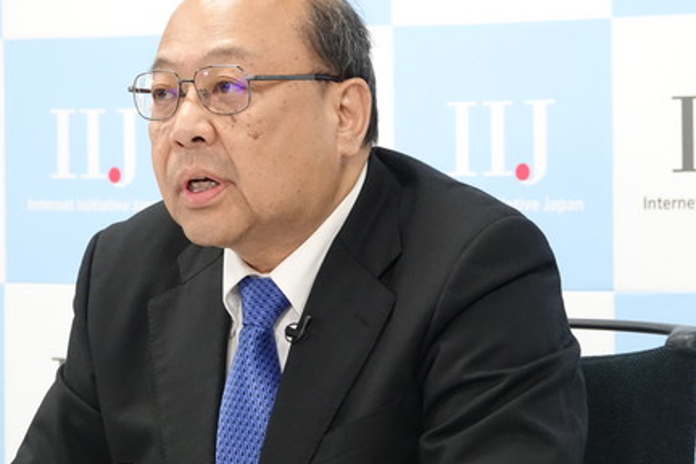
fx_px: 3750
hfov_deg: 10.6
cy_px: 121
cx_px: 316
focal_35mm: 194
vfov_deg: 7.1
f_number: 4
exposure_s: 1/160
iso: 2000
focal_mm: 46.41
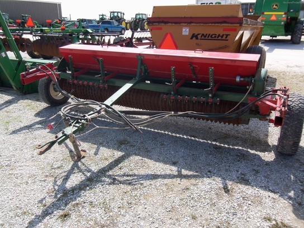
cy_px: 114
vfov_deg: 49.7
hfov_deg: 63.4
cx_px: 152
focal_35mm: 28
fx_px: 246
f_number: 3.9
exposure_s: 1/320
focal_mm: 5.1
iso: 64
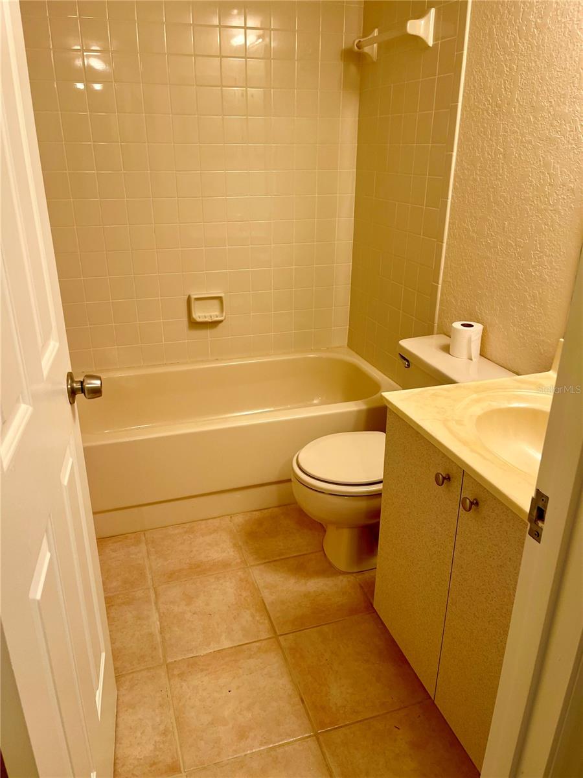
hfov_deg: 54.9
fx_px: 561
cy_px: 389
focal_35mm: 25
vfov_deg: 69.4
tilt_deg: -22.3
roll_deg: -0.4
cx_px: 292
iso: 80
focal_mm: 5.1
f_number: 1.6
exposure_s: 1/60
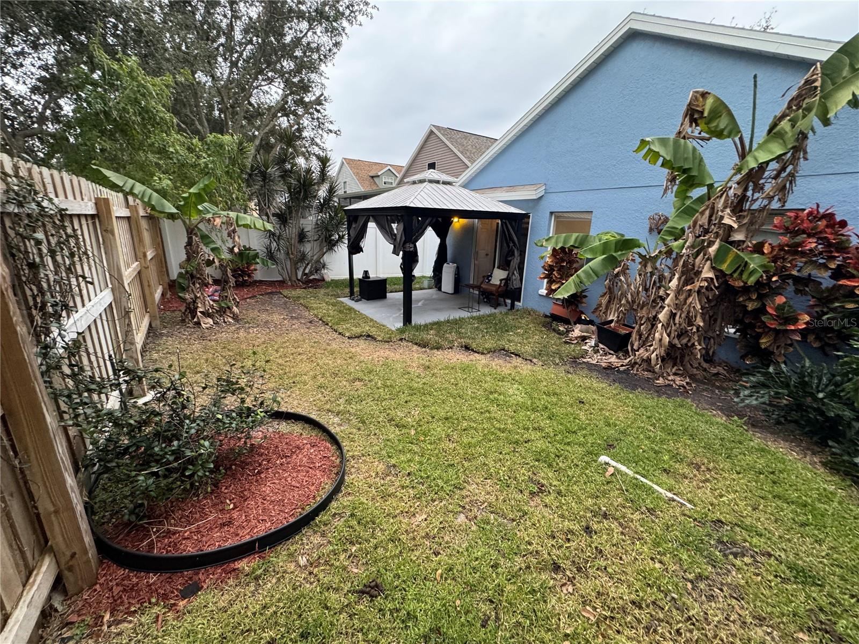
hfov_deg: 102.1
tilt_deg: -16.8
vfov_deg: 85.7
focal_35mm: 14
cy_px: 322
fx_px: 347
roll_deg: -2.5
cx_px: 430
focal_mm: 2.22
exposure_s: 1/60
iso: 200
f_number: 2.2
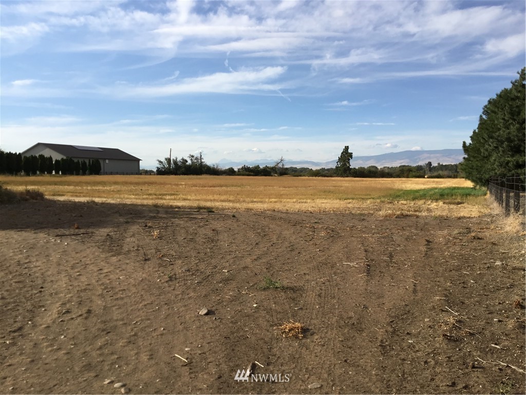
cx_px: 263
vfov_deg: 45.4
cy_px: 198
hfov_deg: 58.4
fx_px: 471
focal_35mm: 31
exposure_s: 1/1404
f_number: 2.4
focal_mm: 3.3
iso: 25
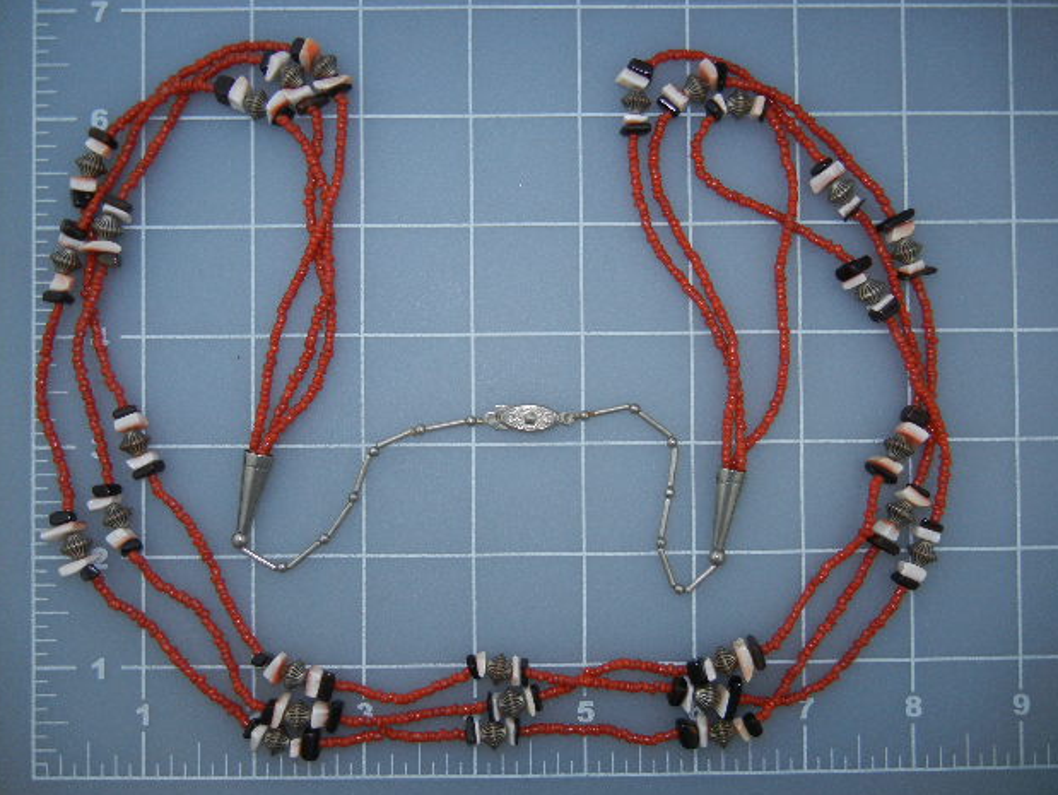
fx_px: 948
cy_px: 405
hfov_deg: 58.3
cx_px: 532
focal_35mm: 31
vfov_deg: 45.5
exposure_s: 1/30
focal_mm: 5.4
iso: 205
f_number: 3.5
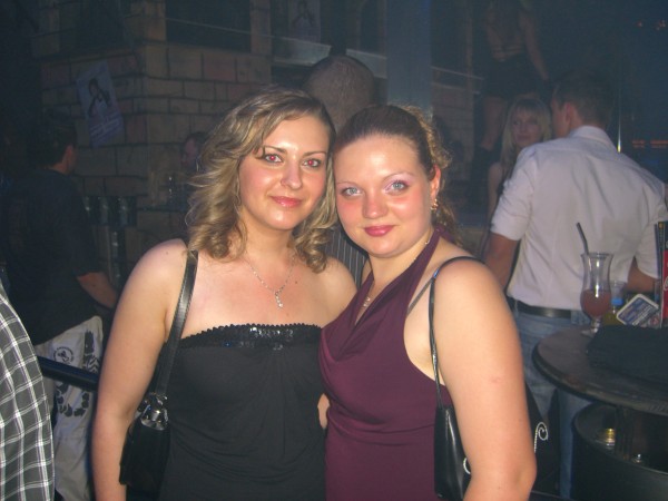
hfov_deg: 49.0
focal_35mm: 38
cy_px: 250
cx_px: 334
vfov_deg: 37.7
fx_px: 733
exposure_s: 1/60
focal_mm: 7.9
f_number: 2.8
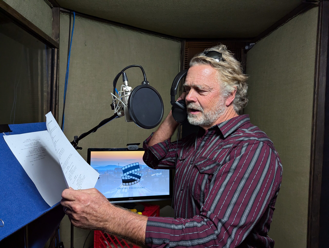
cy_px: 124
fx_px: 228
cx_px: 164
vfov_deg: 56.9
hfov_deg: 71.5
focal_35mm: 24
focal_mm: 6.81
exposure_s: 1/181
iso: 517
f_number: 1.85
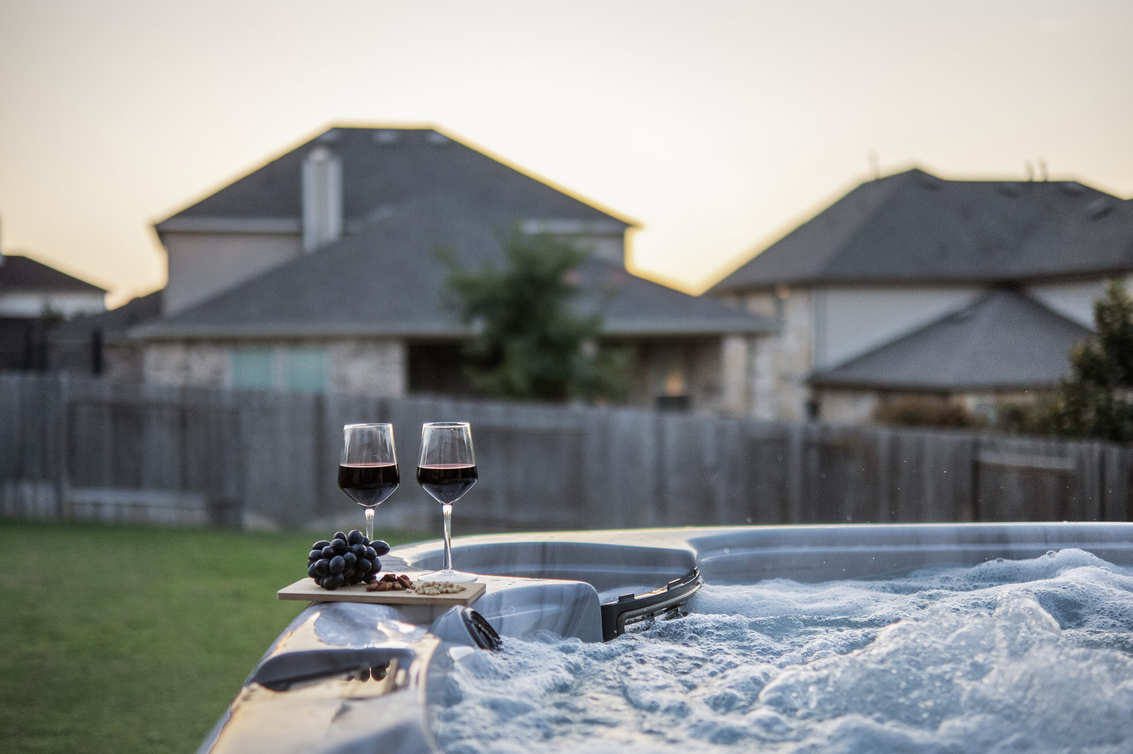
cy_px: 377
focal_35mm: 49
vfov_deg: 27.5
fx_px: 1541
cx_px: 566
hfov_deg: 40.4
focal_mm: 33
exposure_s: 1/4000
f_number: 1.4
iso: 500
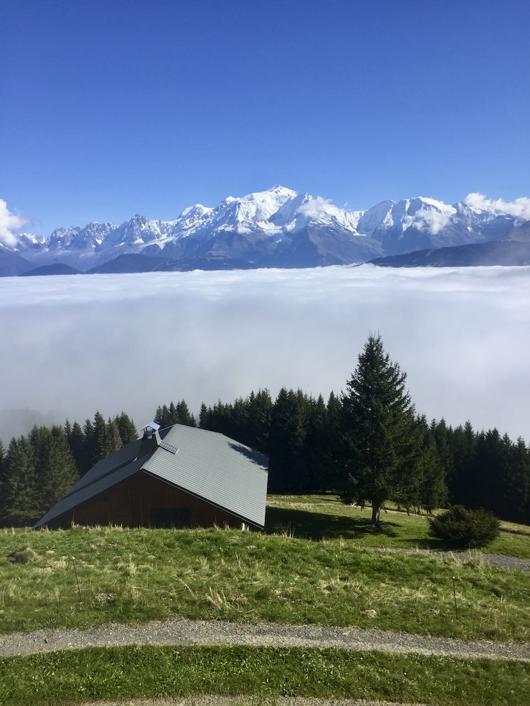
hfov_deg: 48.2
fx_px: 592
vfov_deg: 61.7
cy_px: 353
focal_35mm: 29
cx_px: 265
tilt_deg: -7.8
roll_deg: +1.0
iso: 32
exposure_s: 1/3300
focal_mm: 4.15
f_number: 2.2
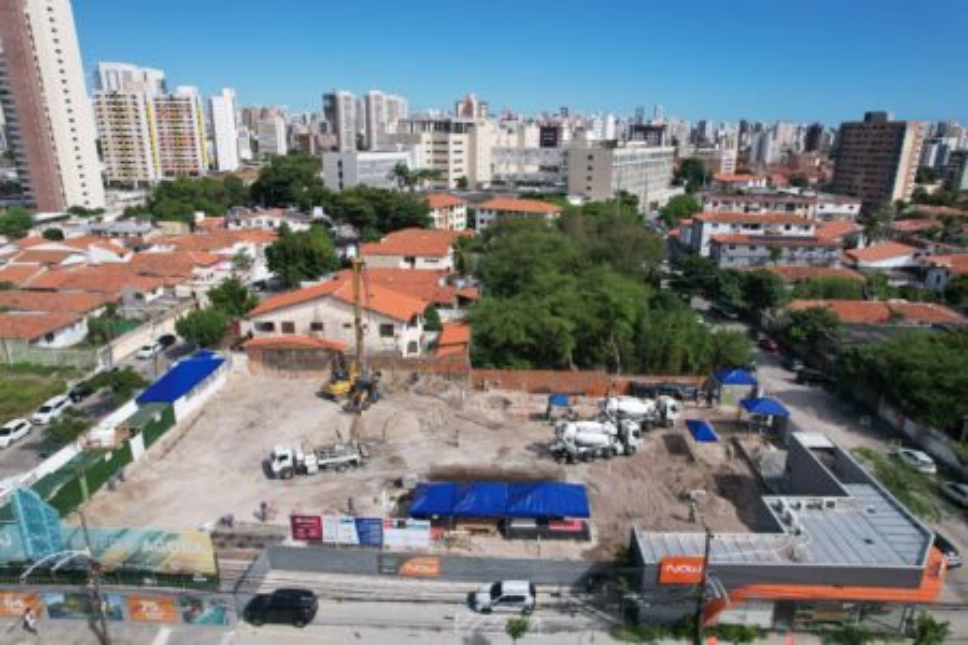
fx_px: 592
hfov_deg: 78.6
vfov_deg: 57.2
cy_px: 322
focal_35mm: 22
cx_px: 484
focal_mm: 8.38
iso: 120
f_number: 2.8
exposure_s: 1/2500
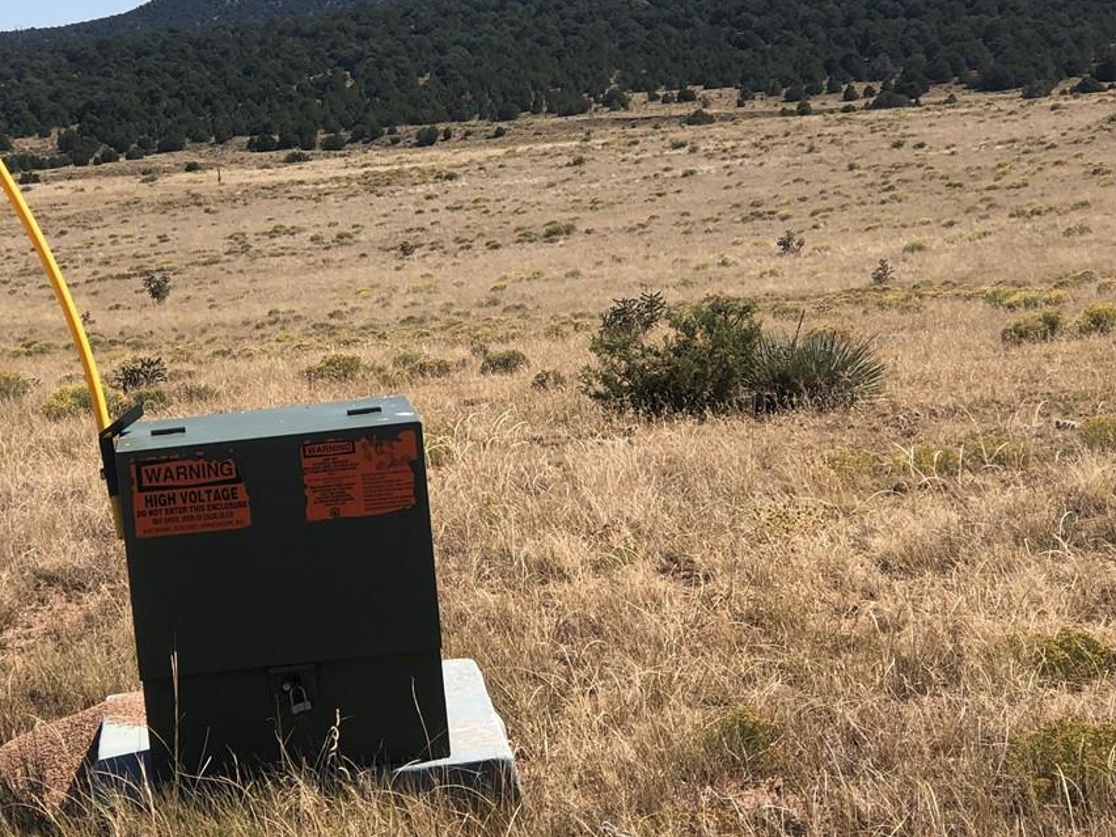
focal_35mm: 107
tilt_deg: -6.3
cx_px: 503
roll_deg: +2.1
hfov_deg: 18.4
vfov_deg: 13.8
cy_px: 382
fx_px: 3450
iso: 20
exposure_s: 1/906
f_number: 2.8
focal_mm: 6.6
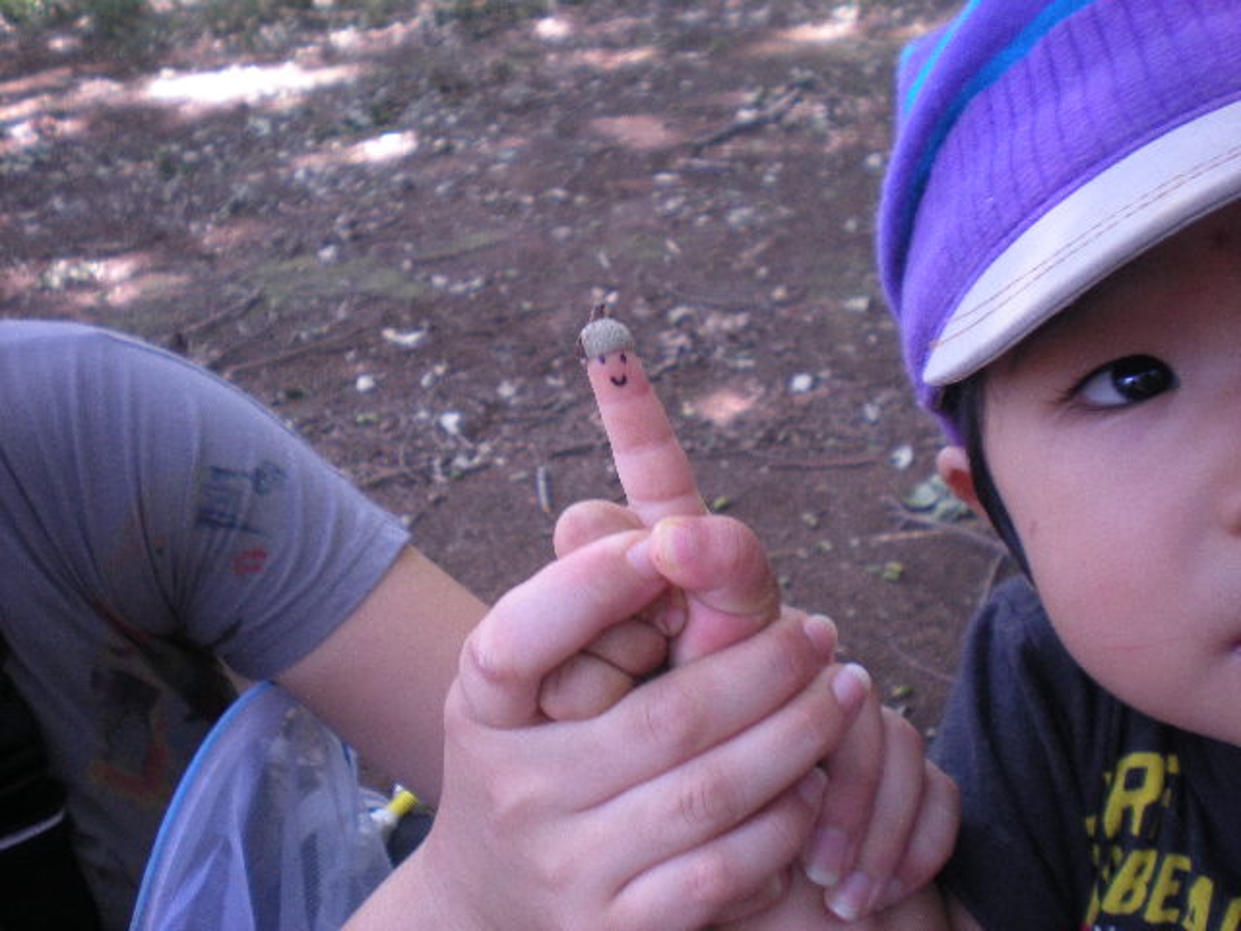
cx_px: 620
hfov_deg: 49.0
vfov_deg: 37.7
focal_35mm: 38
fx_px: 1362
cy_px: 466
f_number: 3.1
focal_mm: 6.3
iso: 158
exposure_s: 1/62
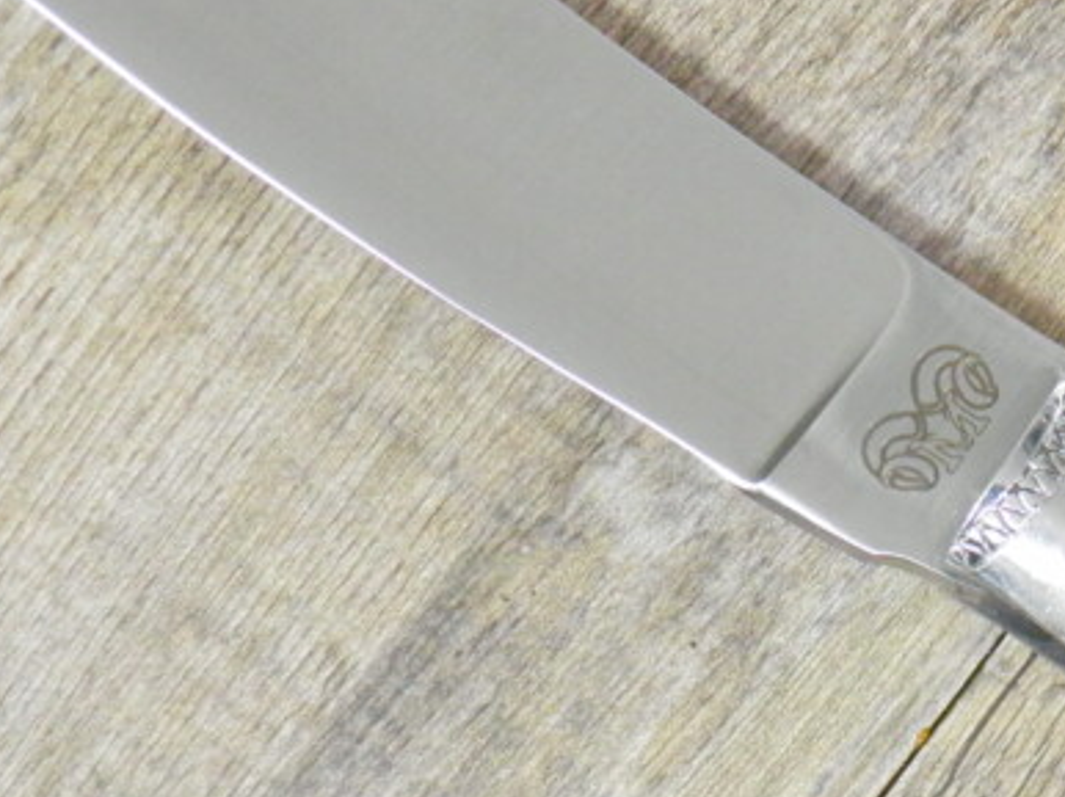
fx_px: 5258
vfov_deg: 8.7
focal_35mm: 171
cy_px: 637
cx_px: 1175
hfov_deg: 11.4
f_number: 3.6
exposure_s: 1/15
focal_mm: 10
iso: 200
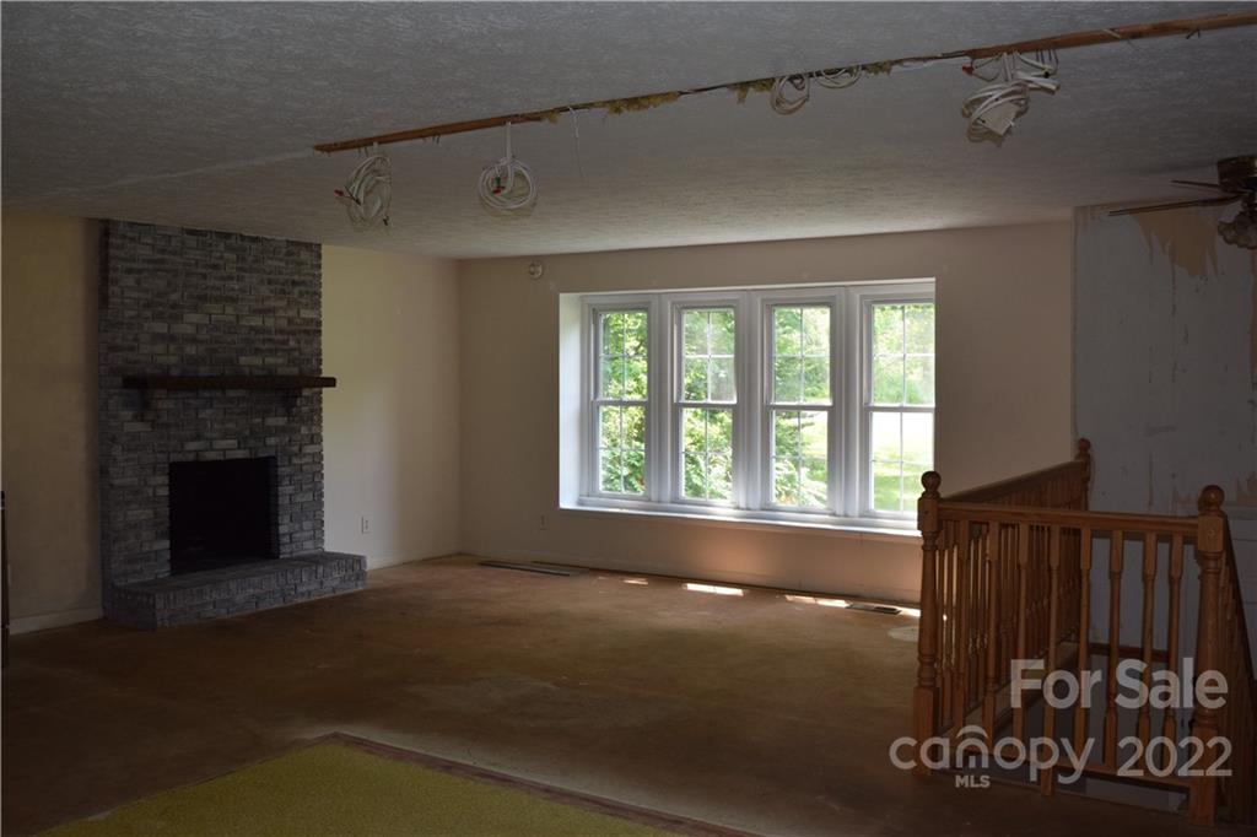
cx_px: 628
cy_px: 418
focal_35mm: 34
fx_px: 1204
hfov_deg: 55.1
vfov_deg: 38.3
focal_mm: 23
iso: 720
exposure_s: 1/125
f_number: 5.6
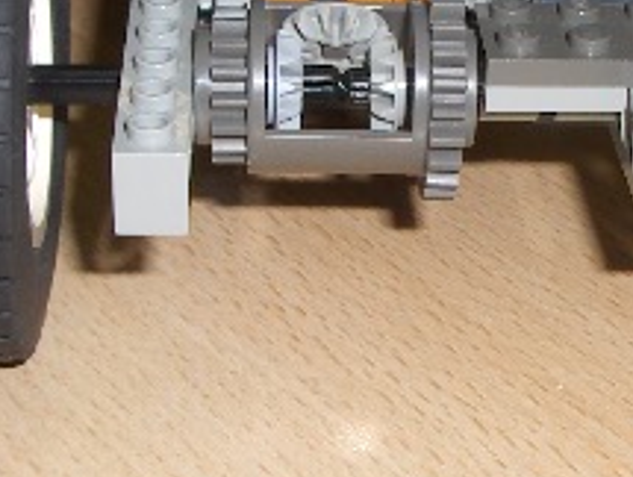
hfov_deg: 18.8
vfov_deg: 14.3
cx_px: 400
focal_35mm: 104
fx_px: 1905
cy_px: 277
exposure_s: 1/60
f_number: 4.3
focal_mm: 5.8
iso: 100
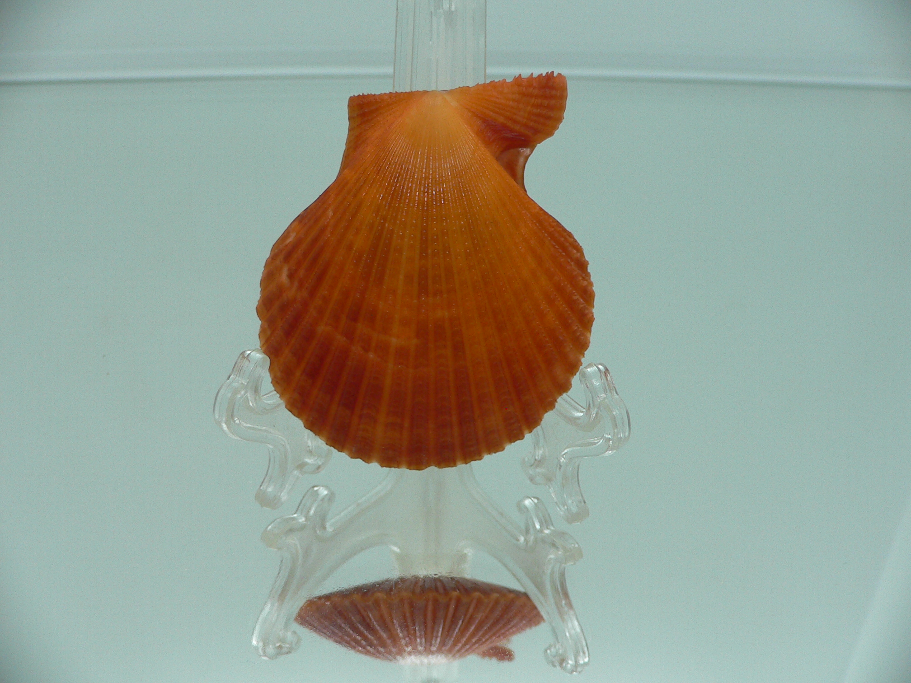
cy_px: 342
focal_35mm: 35
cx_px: 456
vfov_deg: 40.7
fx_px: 921
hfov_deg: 52.6
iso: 100
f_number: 2.8
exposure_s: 1/60
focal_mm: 4.6
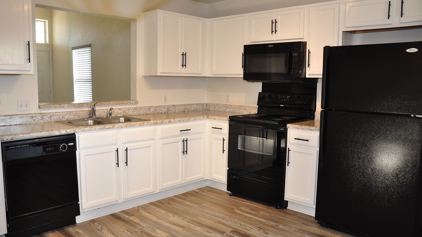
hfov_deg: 66.1
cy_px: 117
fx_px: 324
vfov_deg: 40.2
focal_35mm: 29
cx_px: 210
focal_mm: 18
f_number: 5
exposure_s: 1/80
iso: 400
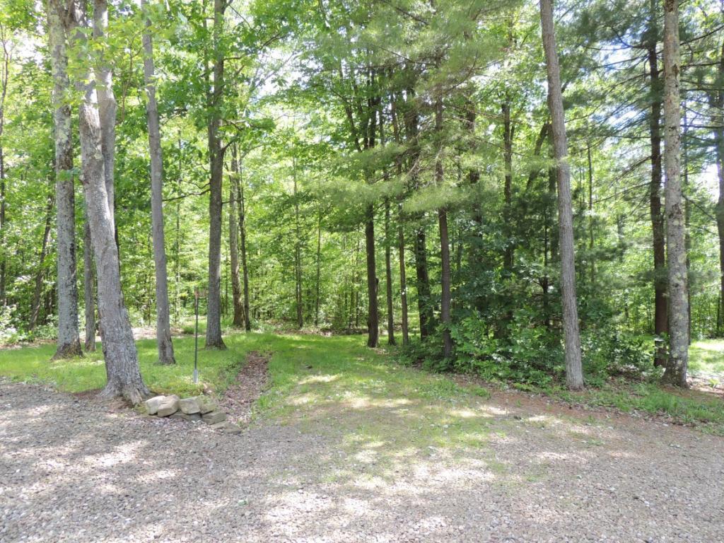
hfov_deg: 71.6
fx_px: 502
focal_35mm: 24
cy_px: 272
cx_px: 362
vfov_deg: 56.8
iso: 100
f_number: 3
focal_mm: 4.3
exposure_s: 1/100
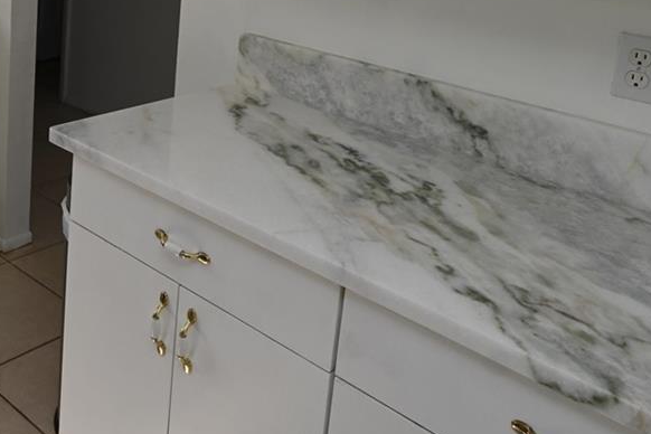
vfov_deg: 27.7
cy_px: -11
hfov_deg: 38.9
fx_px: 820
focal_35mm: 45
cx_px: 19
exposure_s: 1/100
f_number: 5
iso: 200
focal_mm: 16.5
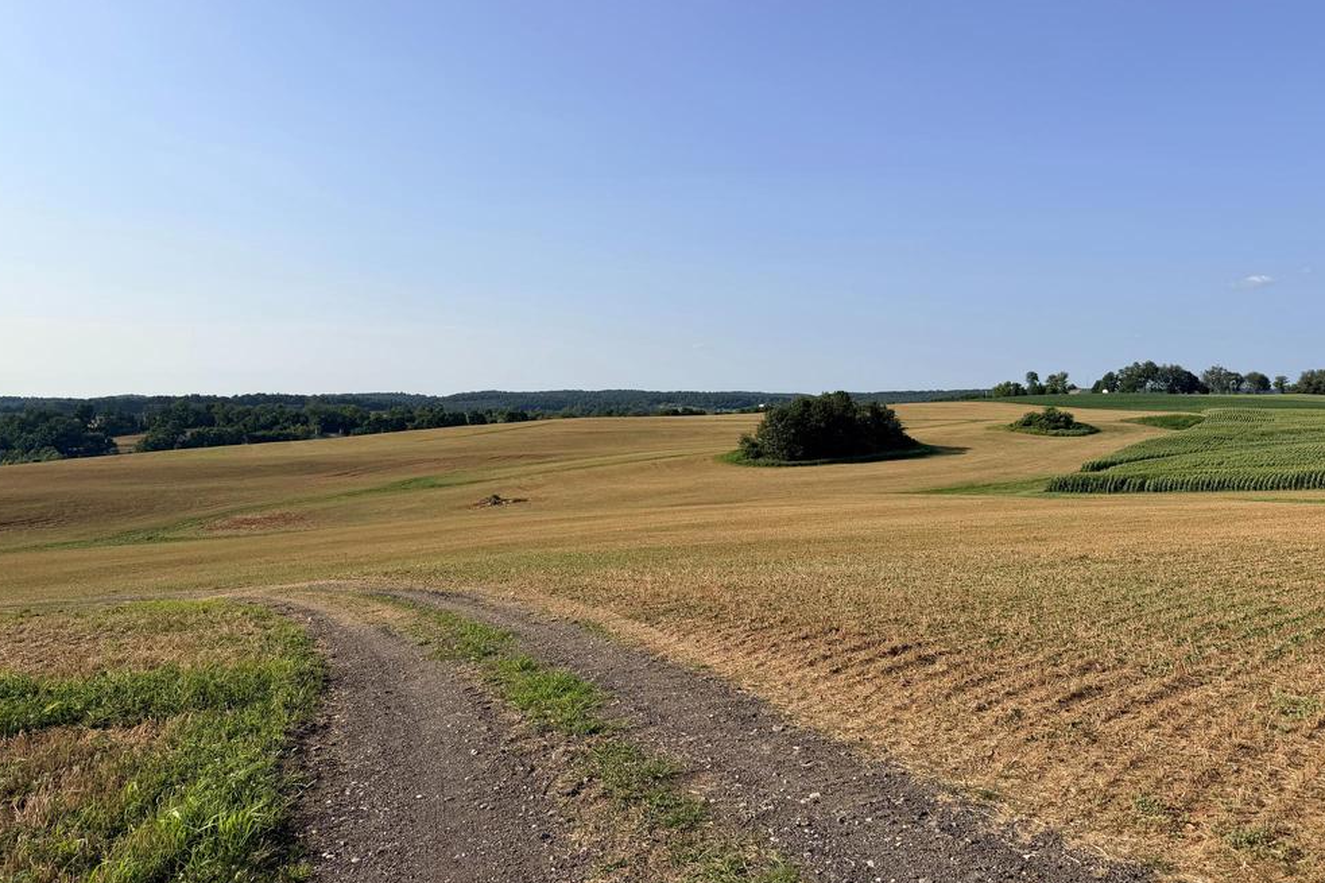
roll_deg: +0.5
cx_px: 650
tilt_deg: -2.0
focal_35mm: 26
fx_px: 957
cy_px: 445
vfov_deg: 49.5
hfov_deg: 69.4
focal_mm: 6.76
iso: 80
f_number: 1.78
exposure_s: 1/6711
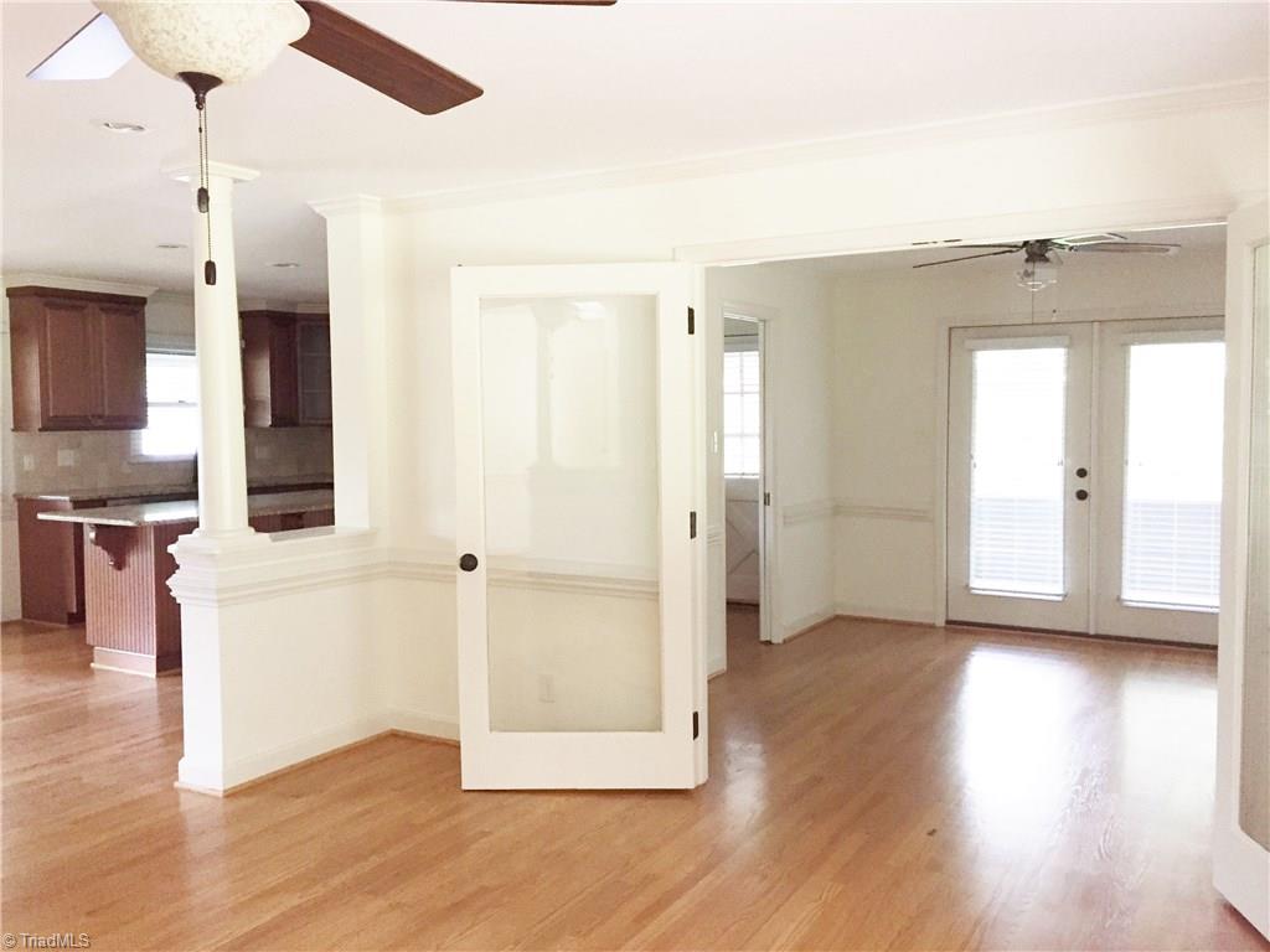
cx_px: 635
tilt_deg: -2.8
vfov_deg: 48.2
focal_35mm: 29
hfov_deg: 61.7
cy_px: 476
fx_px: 1064
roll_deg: -0.1
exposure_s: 1/30
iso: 250
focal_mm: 4.15
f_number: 2.2
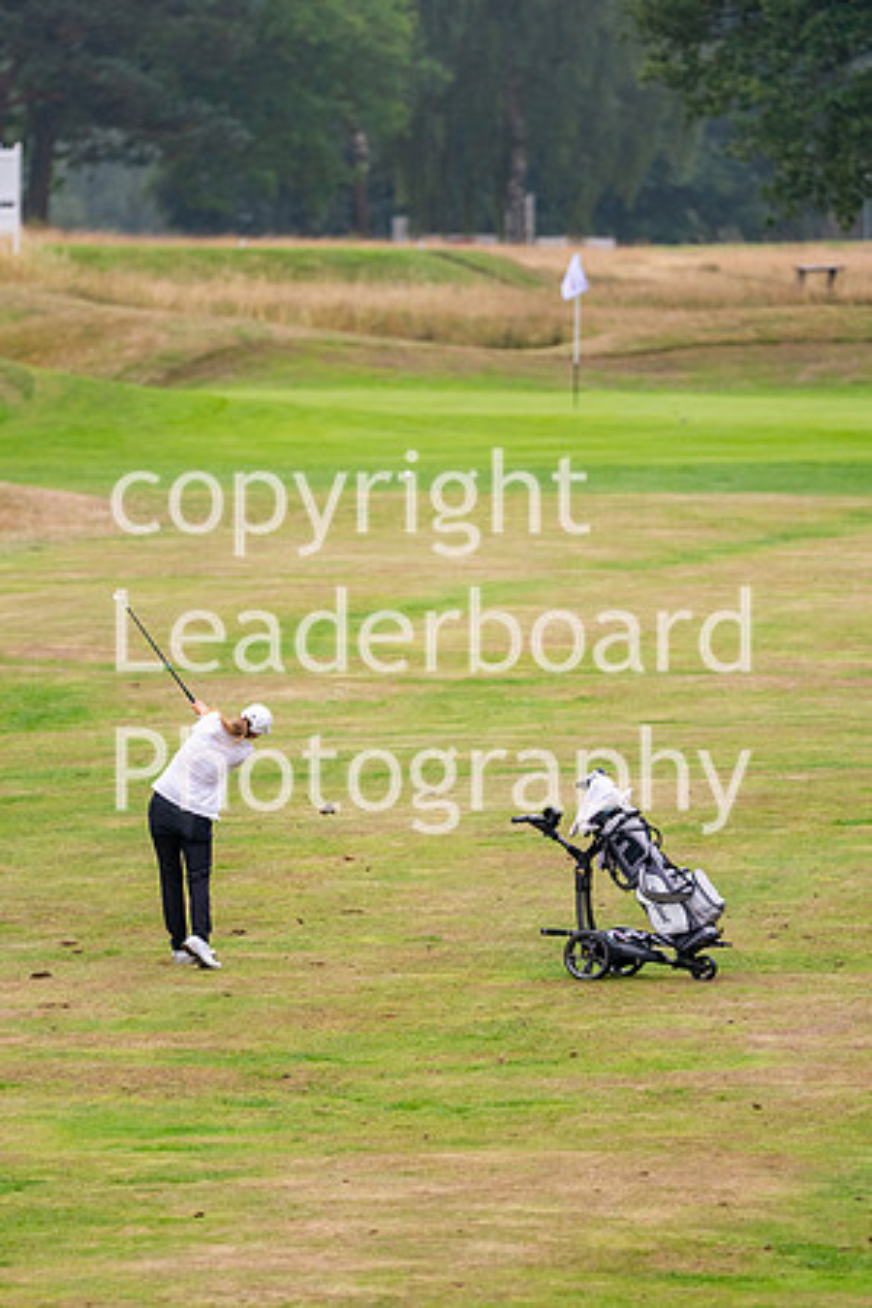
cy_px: 654
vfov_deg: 4.6
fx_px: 16349
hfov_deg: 3.1
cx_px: 436
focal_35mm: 450
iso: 800
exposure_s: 1/3200
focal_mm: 300
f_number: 4
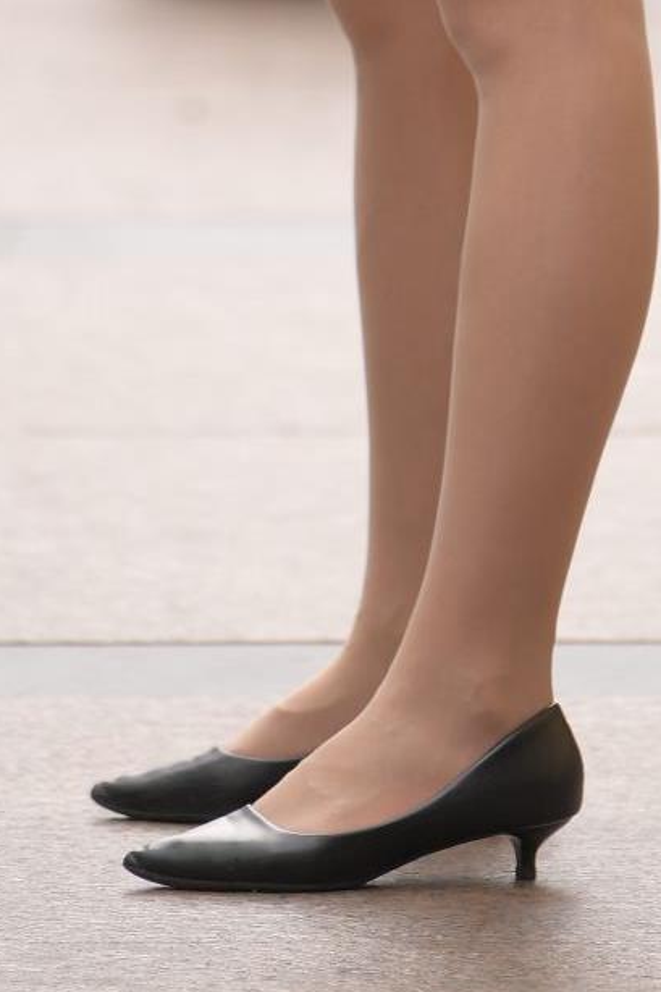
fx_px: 24441
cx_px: 606
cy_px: -956
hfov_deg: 1.5
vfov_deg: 2.3
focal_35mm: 887
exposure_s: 1/800
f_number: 2.8
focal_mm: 200
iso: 320
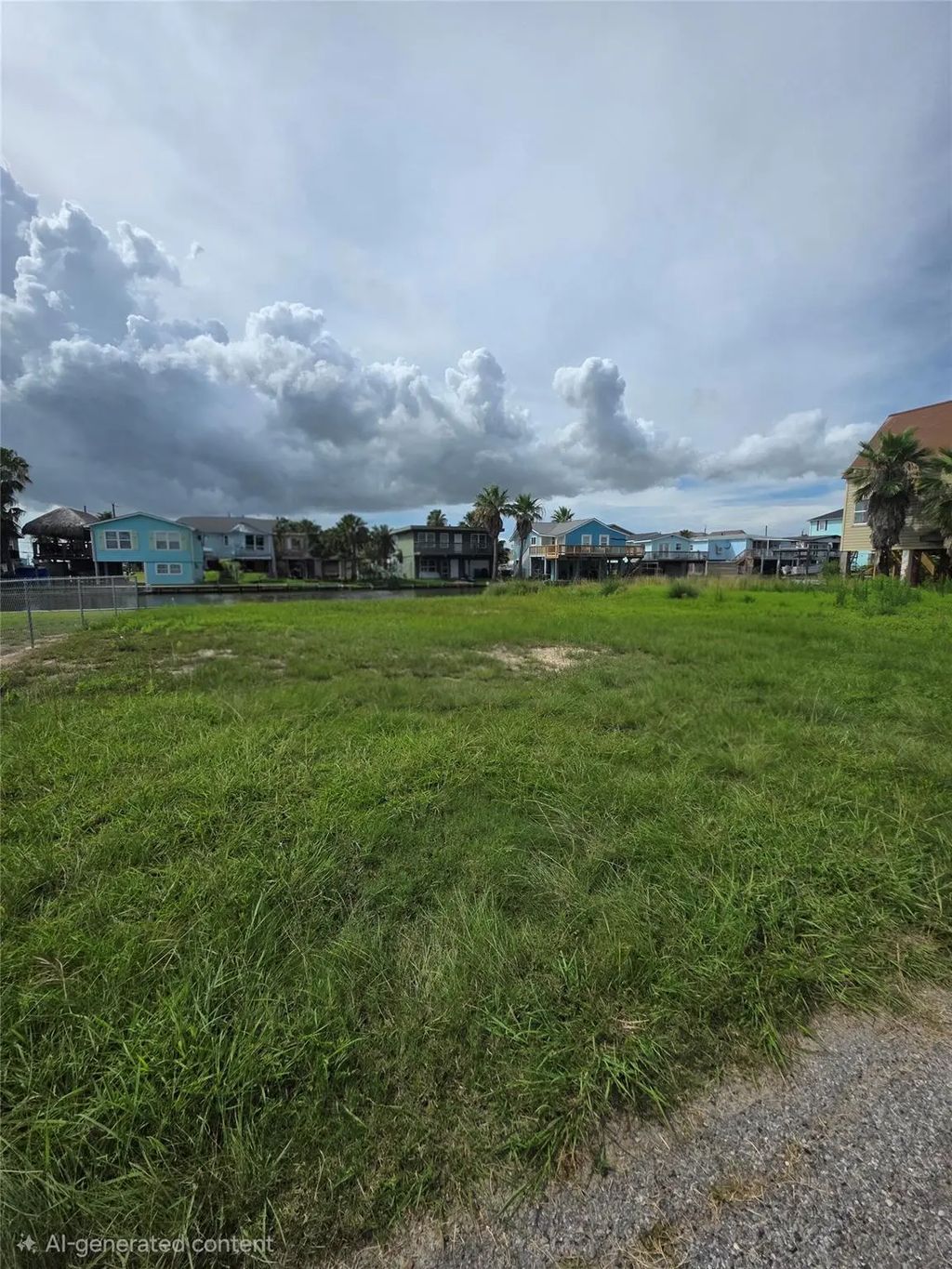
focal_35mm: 13
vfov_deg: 106.2
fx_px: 477
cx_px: 476
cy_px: 634
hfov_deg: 89.9
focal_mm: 2.2
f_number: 1.9
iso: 40
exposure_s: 1/5000
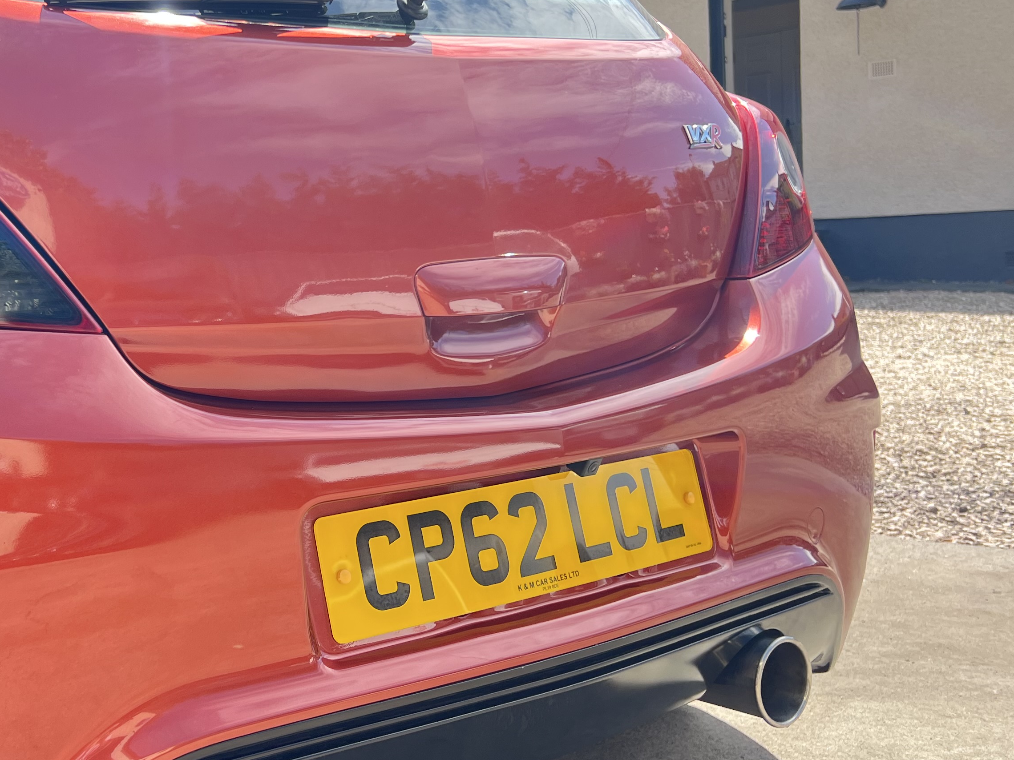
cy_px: 307
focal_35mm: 46
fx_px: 1347
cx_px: 205
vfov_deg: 31.4
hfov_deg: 39.6
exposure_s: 1/728
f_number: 1.5
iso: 50
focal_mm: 5.7
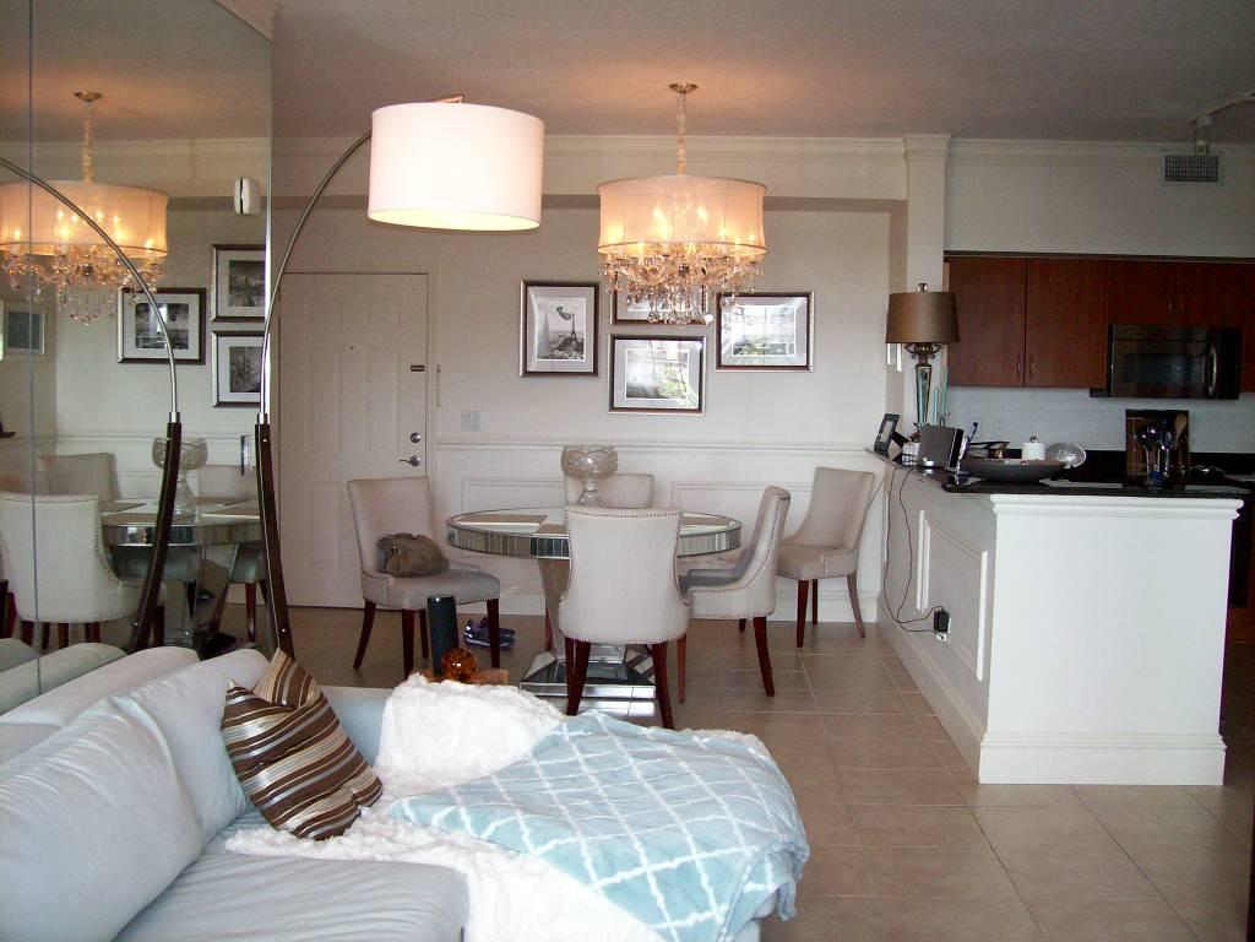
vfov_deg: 39.7
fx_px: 1305
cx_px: 628
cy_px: 471
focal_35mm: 36
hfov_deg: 51.4
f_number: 2.7
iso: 140
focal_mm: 6
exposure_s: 1/64
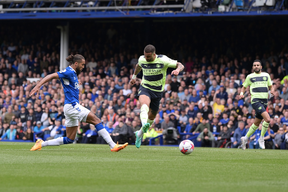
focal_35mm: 145
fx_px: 1160
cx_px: 144
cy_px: 96
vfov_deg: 9.5
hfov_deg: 14.2
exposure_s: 1/1600
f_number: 2.8
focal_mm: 145
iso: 320
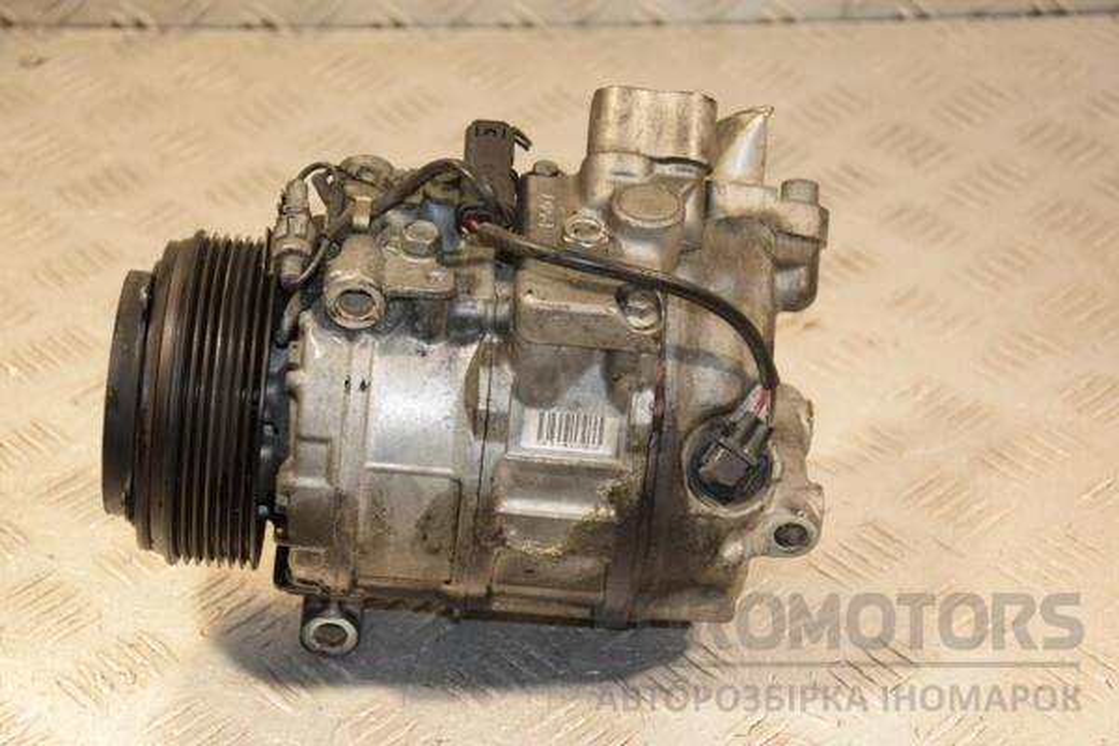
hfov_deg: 23.4
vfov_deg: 15.7
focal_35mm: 87
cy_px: 373
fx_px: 2704
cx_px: 560
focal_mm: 58
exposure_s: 1/160
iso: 800
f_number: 5
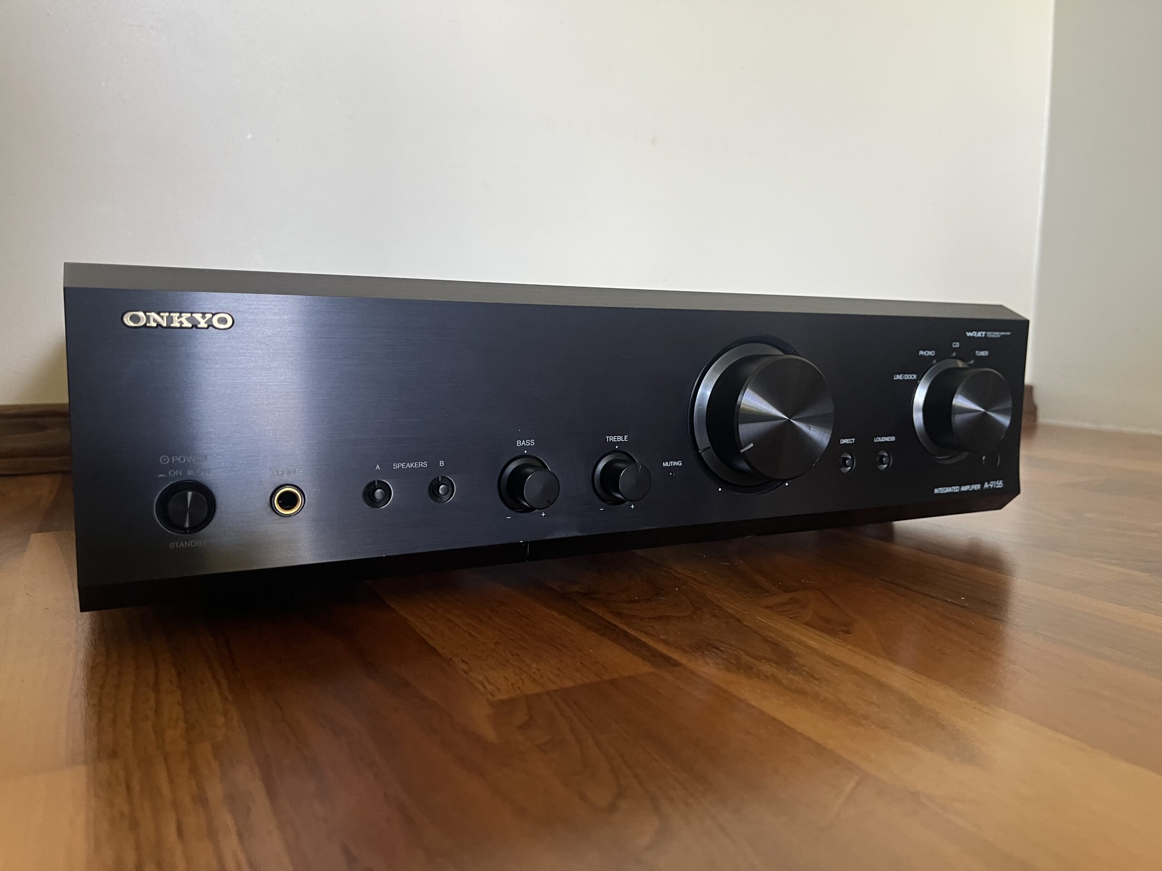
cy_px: 436
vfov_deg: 53.1
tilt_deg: -7.3
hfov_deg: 67.3
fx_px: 873
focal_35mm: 26
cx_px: 581
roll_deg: -0.4
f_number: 1.6
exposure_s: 1/60
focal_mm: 5.1
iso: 200
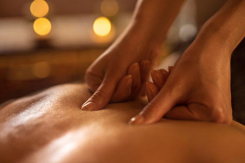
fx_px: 354
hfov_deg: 38.2
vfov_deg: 26.0
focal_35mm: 52
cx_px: 125
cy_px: 80
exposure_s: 1/100
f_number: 1.8
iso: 160
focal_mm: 50
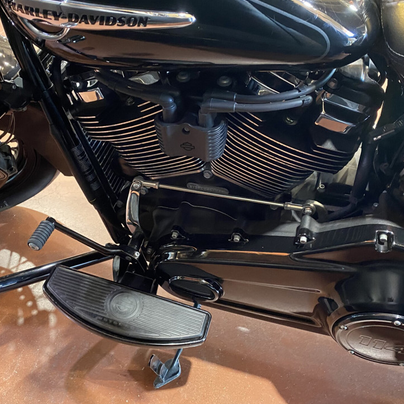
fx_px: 449
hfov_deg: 48.3
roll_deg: -0.4
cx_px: 173
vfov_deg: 48.4
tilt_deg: -35.4
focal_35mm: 34
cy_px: 204
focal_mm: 4.25
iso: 800
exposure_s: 1/30
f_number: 1.8
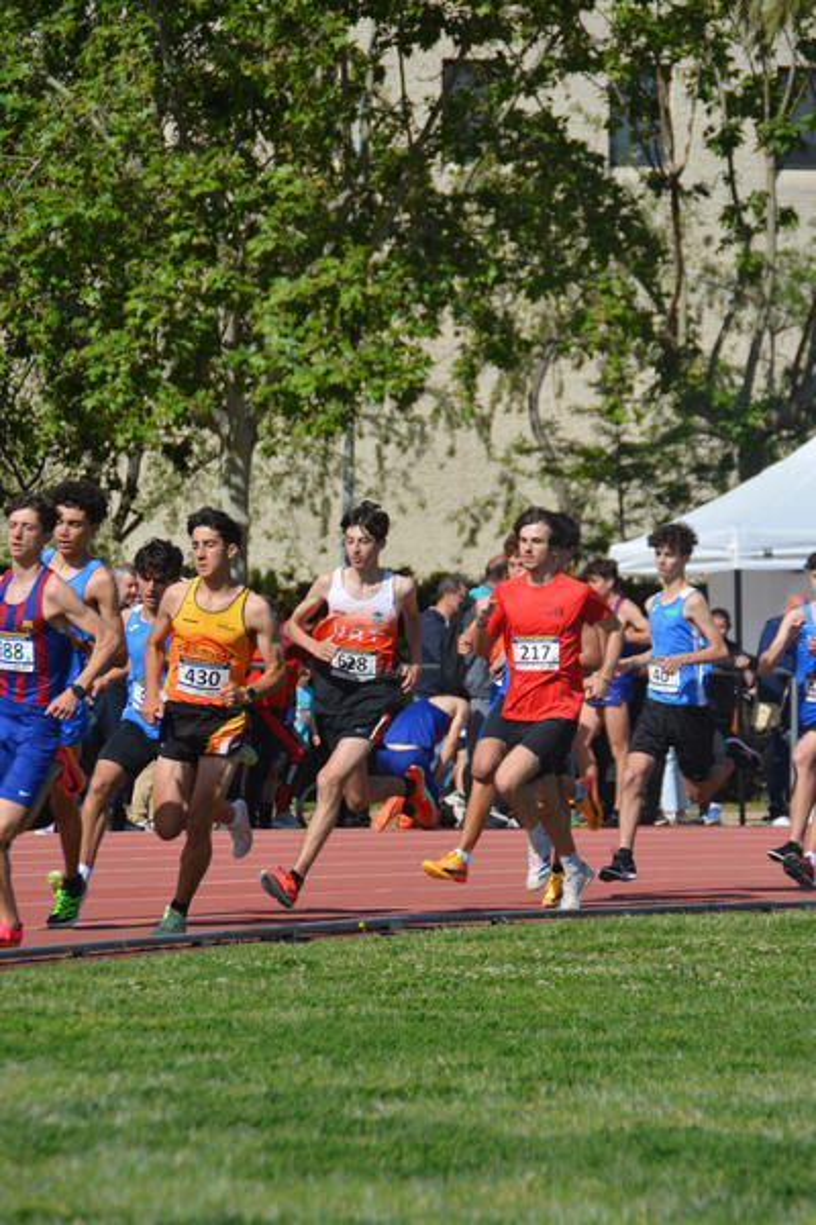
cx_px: 408
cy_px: 612
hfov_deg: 6.1
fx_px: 7649
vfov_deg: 9.1
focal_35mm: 225
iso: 280
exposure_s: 1/2000
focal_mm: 150
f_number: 6.3
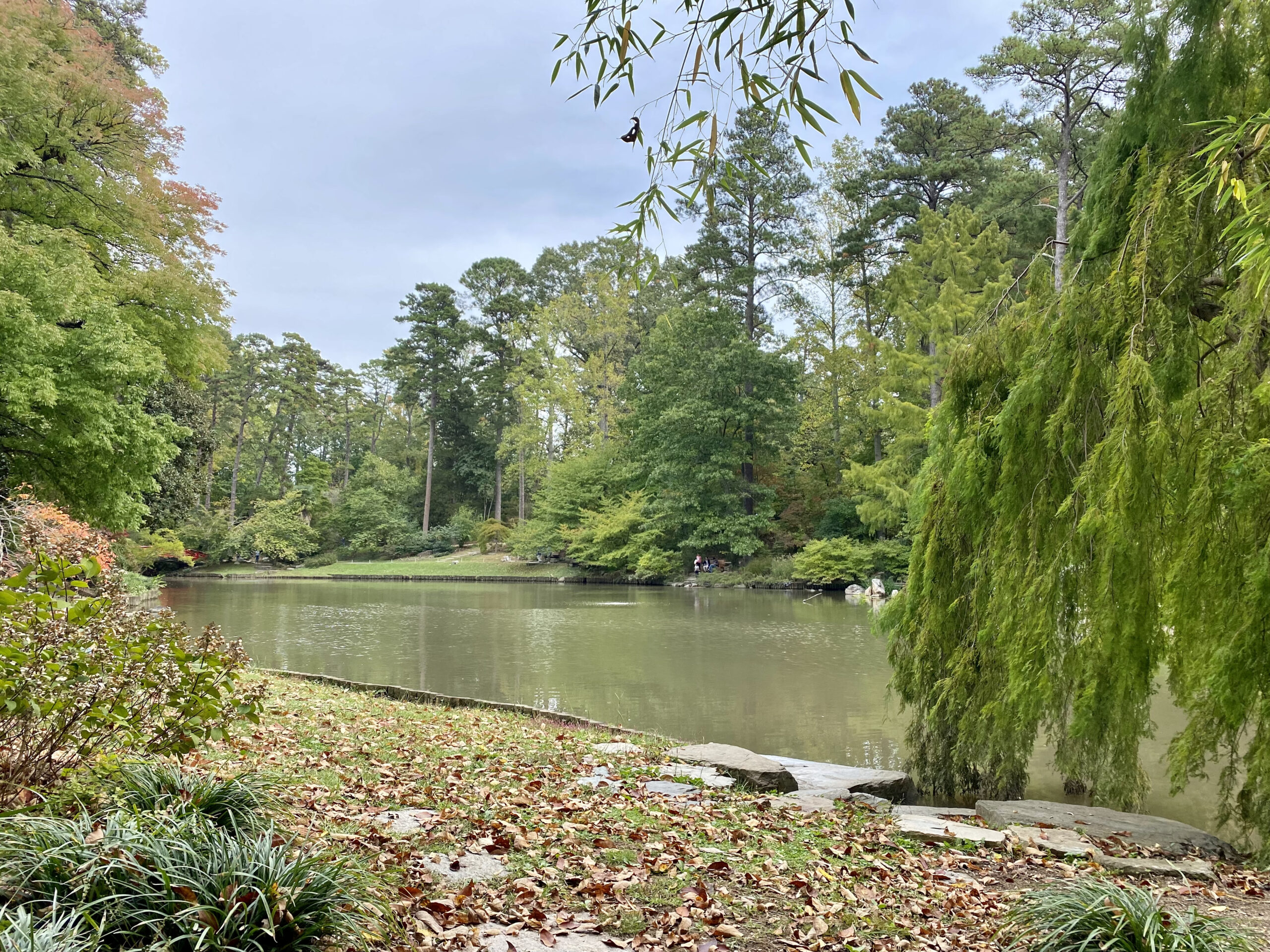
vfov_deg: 53.1
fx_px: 954
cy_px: 476
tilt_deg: +4.9
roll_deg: -0.9
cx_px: 635
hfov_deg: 67.3
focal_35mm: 26
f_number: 1.8
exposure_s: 1/1043
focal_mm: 4.25
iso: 32
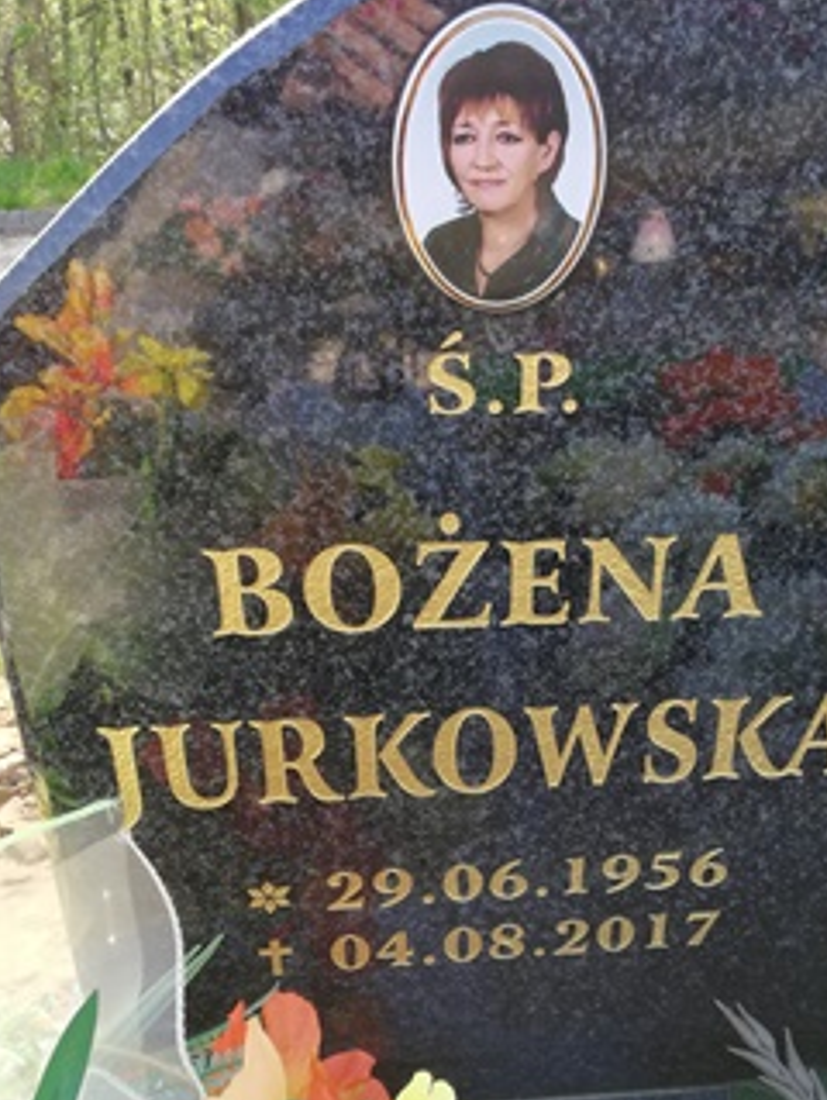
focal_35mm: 39
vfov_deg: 47.8
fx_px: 1240
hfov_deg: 36.6
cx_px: 534
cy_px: 598
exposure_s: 1/136
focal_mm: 3.81
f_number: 2.2
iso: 50
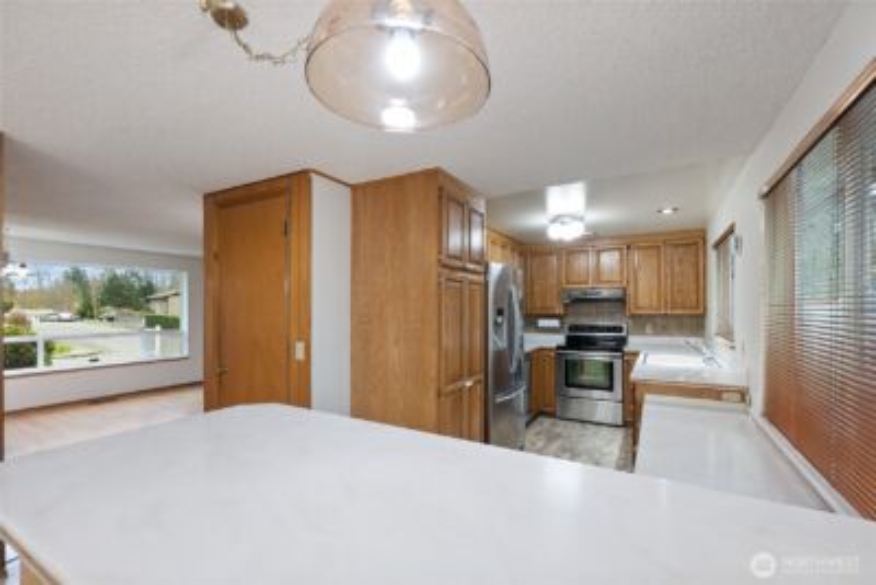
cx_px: 438
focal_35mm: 15
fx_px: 365
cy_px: 292
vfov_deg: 77.4
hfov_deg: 100.4
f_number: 5.6
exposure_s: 1/13
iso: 400
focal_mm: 10
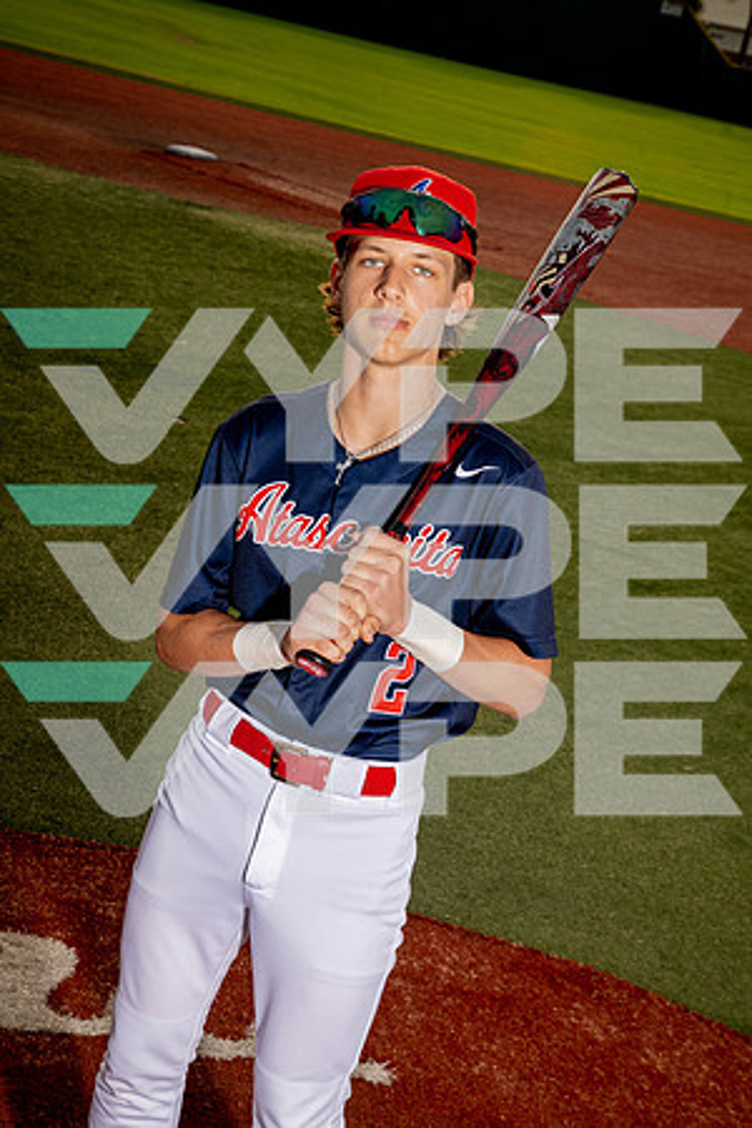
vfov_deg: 29.2
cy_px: 564
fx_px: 2162
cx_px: 376
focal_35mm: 69
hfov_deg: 19.7
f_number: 11
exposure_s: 1/250
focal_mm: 69
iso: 250
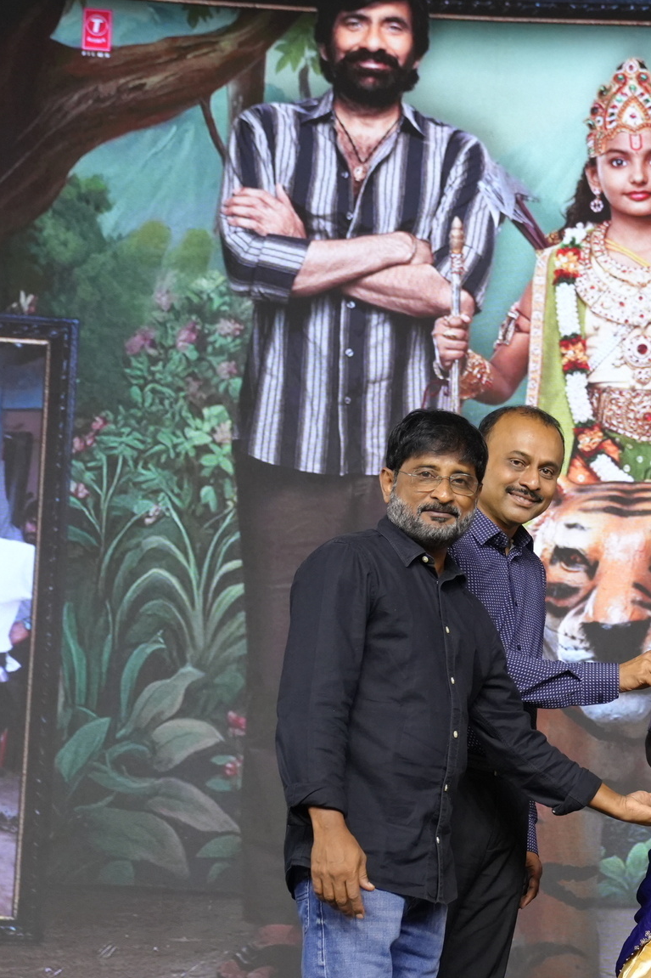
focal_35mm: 89
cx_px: 800
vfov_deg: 22.8
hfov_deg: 14.8
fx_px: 2415
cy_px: 670
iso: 1600
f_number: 3.5
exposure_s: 1/160
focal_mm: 40
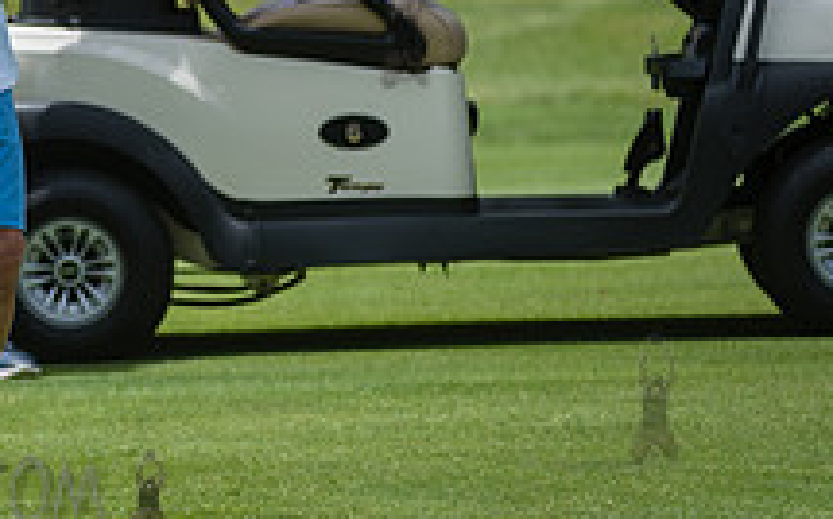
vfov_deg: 2.6
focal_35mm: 509
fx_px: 11546
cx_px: -97
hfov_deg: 4.1
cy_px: -168
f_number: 4
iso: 200
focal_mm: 185
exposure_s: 1/3200
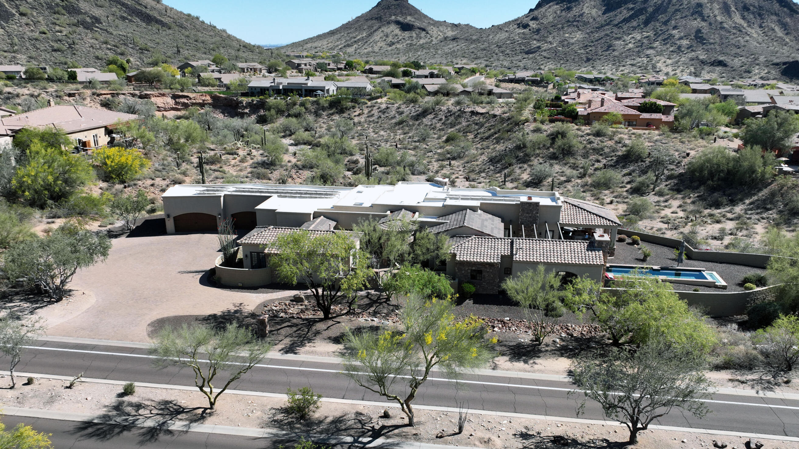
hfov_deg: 64.3
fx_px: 636
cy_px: 280
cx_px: 404
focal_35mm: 30
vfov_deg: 38.7
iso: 110
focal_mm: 12.29
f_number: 2.8
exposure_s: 1/1600
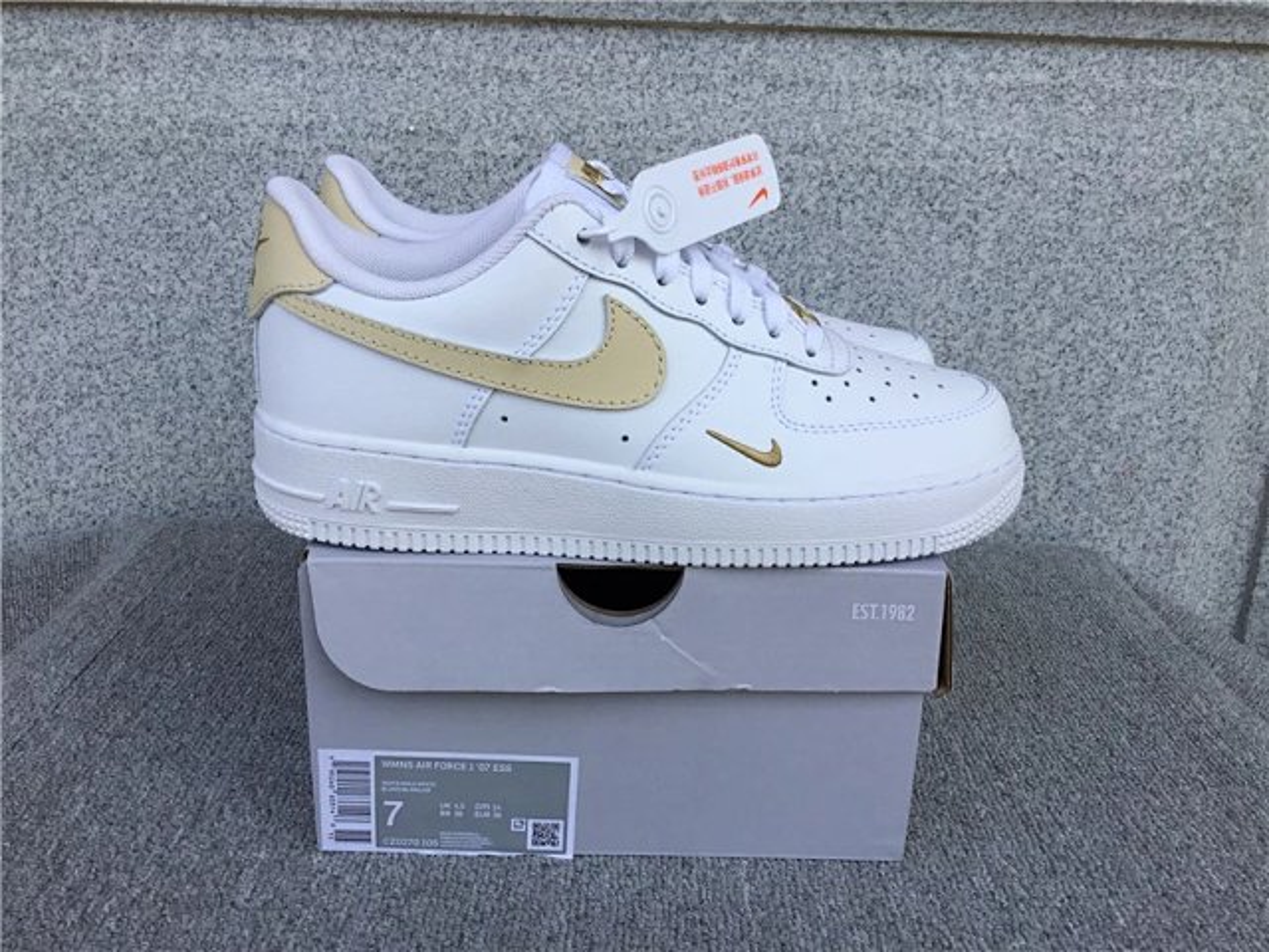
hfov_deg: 58.4
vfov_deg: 45.4
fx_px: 1136
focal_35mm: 31
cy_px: 476
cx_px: 634
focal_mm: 3.3
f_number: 2.4
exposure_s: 1/558
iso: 25
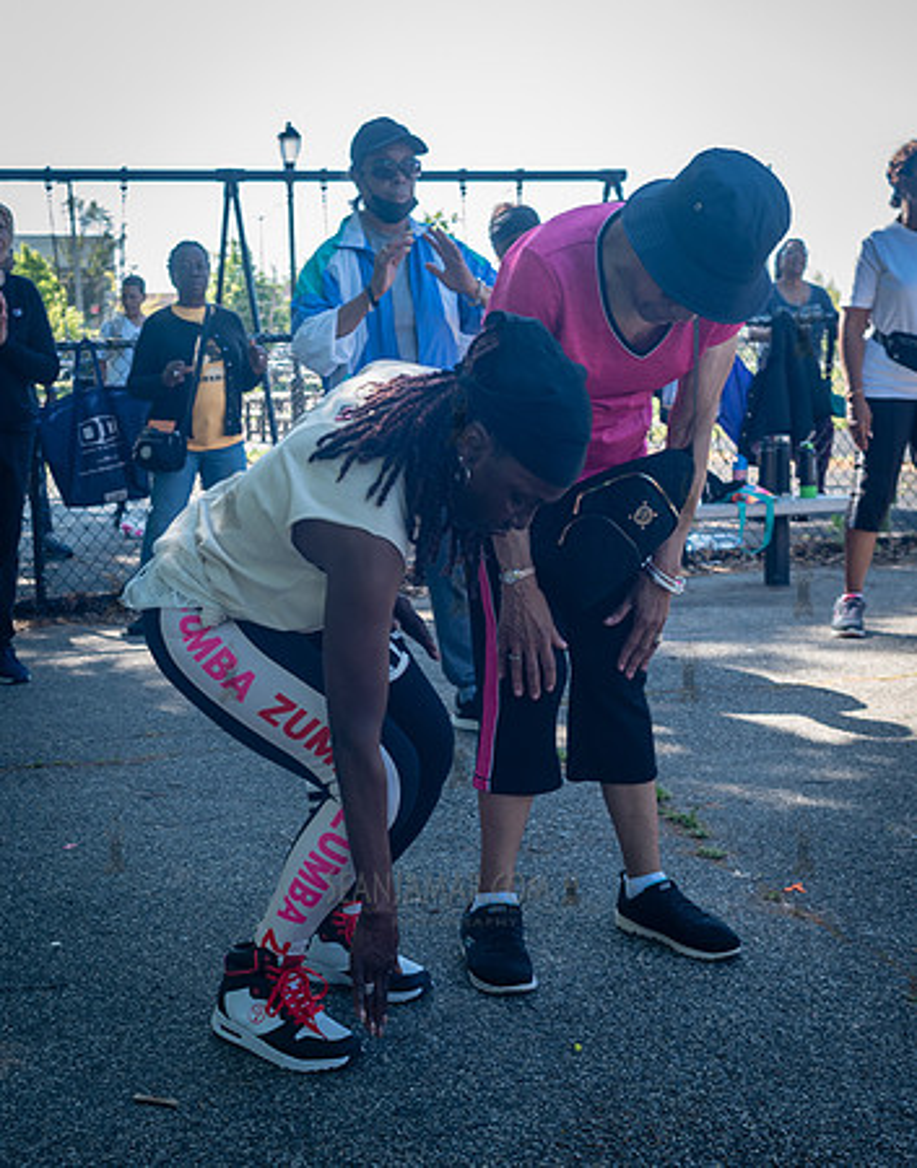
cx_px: 311
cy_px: 589
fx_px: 1744
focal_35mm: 51
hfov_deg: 29.3
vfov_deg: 37.1
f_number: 4.5
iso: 200
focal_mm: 35
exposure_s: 1/250
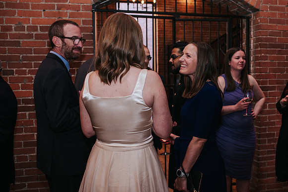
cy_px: 96
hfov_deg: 49.1
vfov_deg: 33.9
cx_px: 161
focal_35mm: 39
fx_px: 315
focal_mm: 35
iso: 800
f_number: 3.2
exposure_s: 1/200
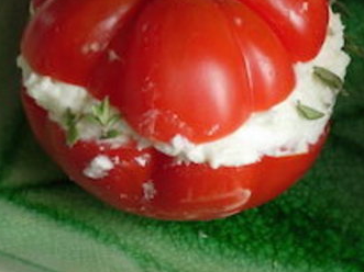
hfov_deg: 7.7
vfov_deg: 5.8
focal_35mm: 254
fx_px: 2670
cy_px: 91
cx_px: 479
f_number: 4
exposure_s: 1/4.4
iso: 79
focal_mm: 17
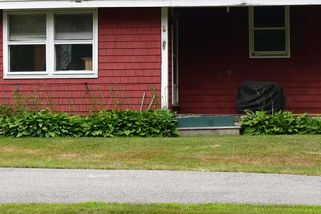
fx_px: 1364
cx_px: 116
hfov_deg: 13.4
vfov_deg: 9.0
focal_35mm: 153
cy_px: 87
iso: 560
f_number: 8
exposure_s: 1/60
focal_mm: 30
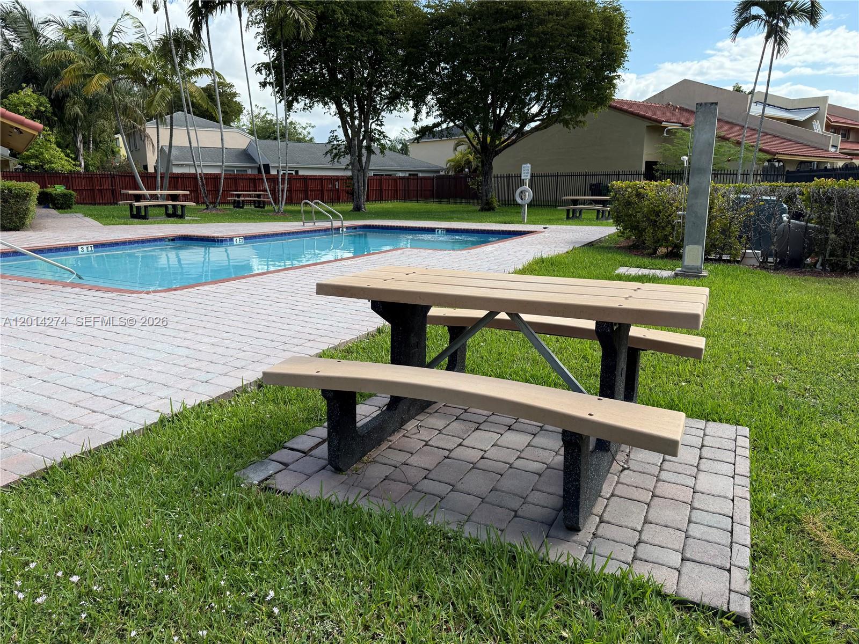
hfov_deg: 71.6
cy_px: 322
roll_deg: -0.9
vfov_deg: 56.8
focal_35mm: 24
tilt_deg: -12.6
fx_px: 596
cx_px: 430
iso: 100
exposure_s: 1/3953
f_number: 1.78
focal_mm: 6.76
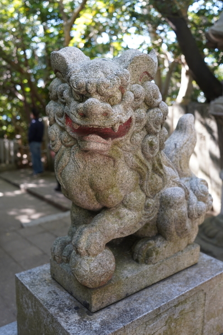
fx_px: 316
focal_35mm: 34
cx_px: 112
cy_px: 168
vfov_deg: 55.8
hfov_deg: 38.9
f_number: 4.5
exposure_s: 1/40
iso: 320
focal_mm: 34
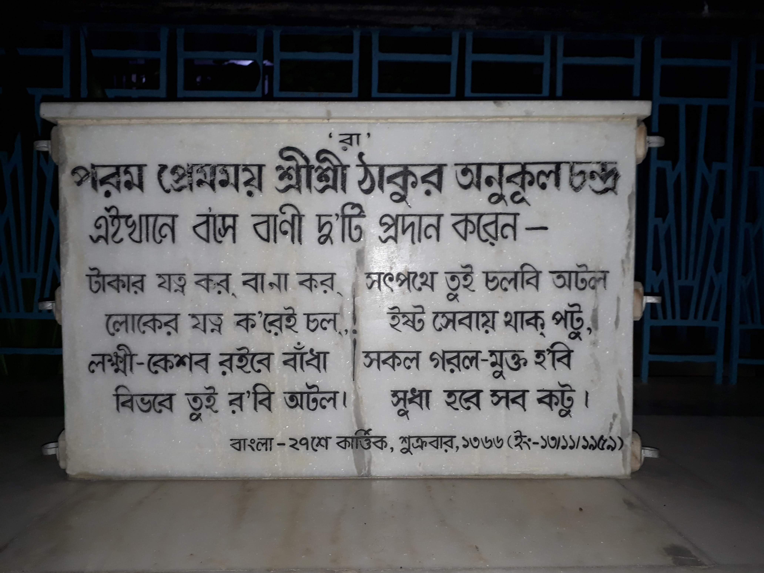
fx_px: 596
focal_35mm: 27
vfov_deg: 51.4
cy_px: 286
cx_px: 382
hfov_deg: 65.3
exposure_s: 1/33
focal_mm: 3.6
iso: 80
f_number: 1.9
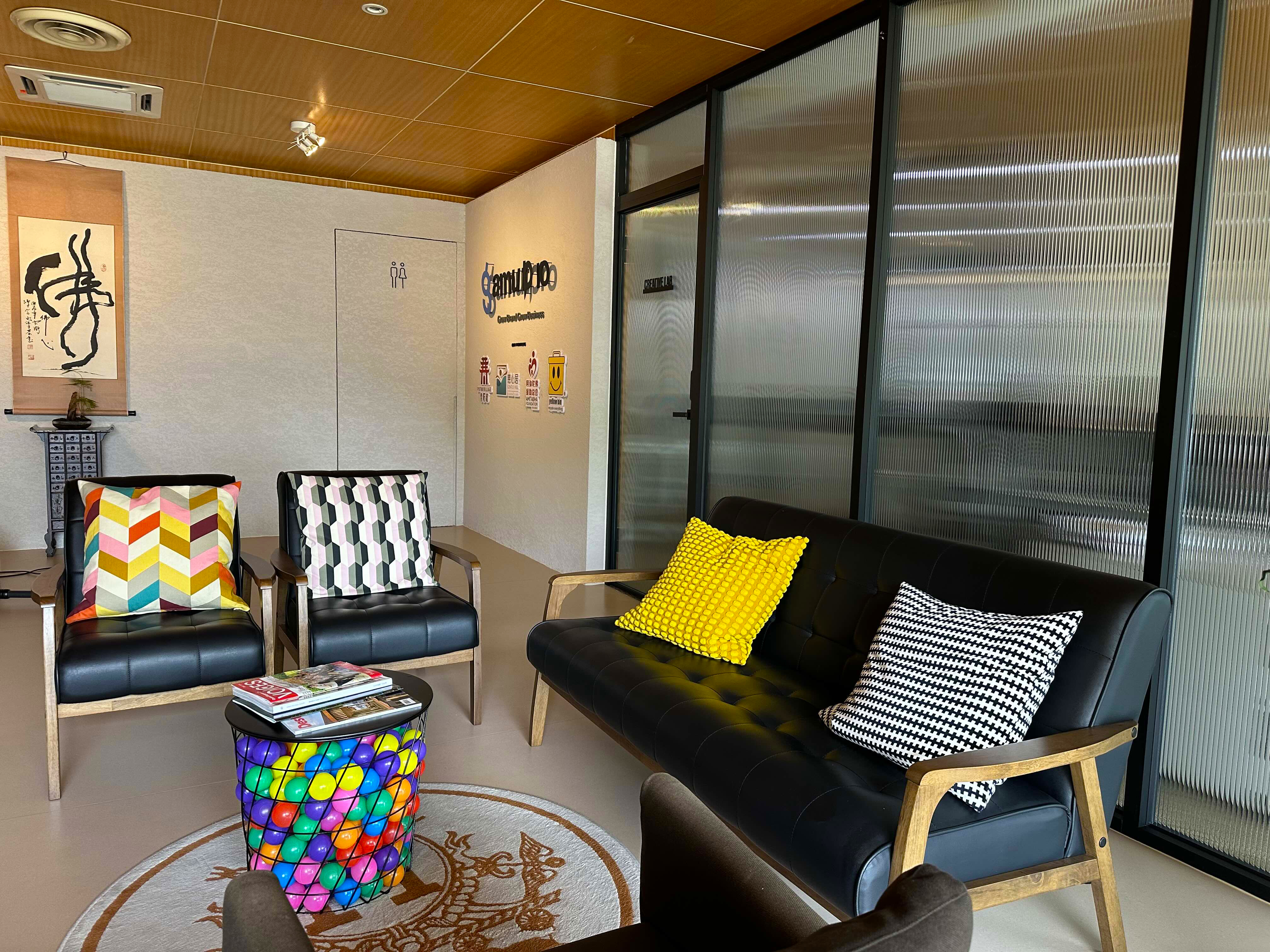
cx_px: 635
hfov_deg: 71.6
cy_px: 476
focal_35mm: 24
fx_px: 881
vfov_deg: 56.8
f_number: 1.78
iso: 160
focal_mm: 6.86
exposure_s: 1/121
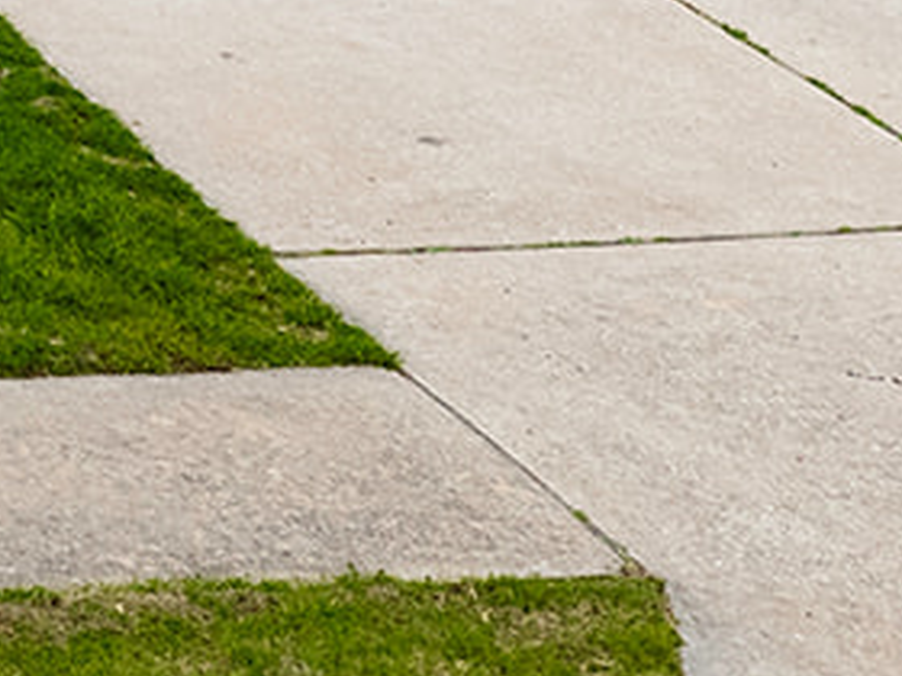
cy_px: -785
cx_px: -850
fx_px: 3570
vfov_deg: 9.9
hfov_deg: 12.7
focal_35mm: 137
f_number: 3.5
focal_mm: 12.29
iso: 200
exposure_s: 1/500
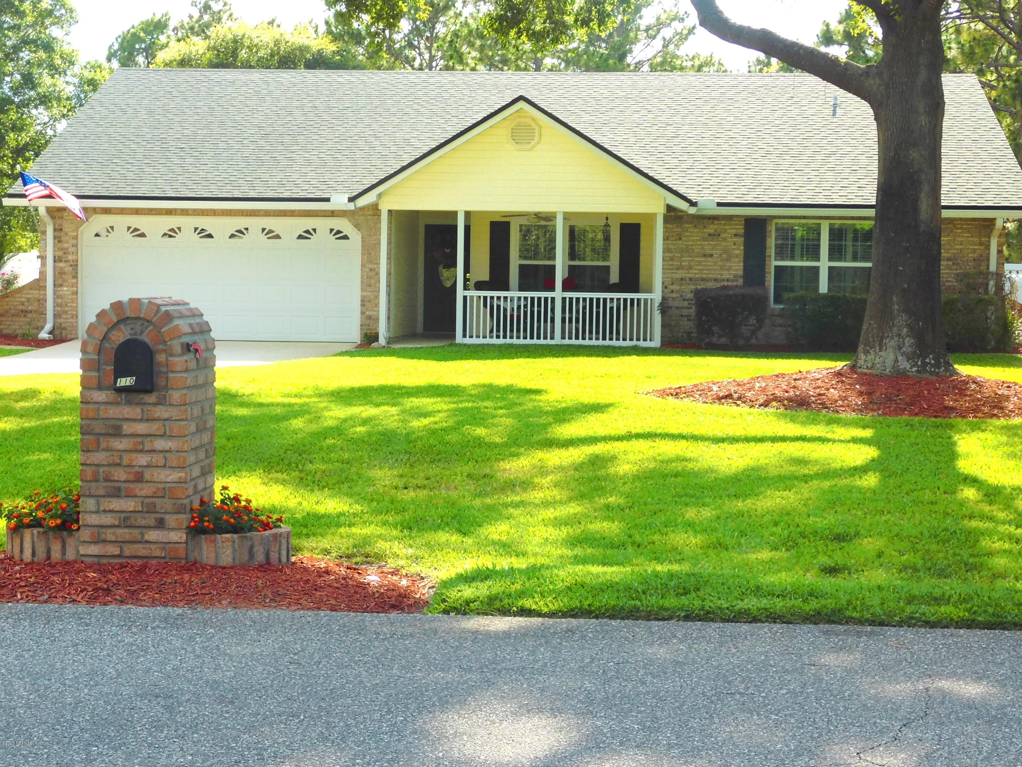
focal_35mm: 66
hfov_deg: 29.4
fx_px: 1949
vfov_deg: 22.3
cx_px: 511
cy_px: 384
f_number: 4.2
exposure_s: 1/320
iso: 125
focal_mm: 11.7
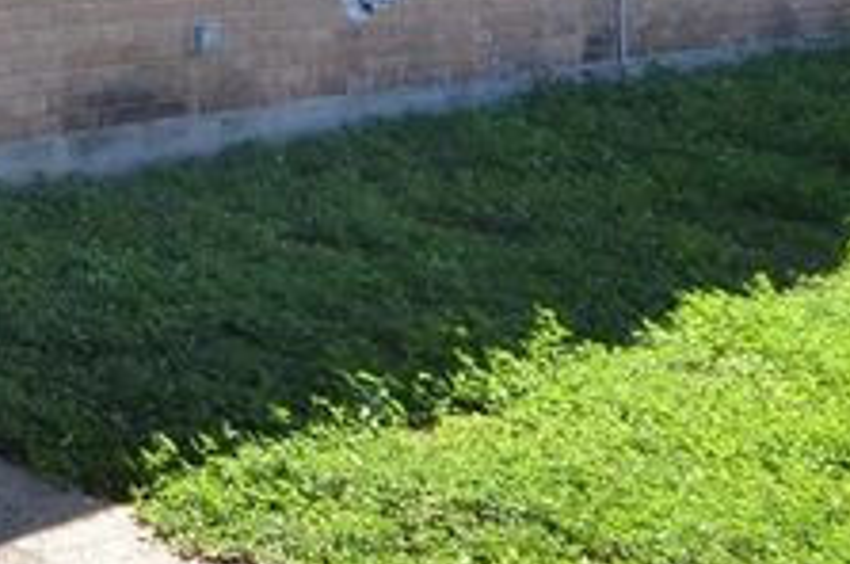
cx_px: -354
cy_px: -128
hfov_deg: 24.2
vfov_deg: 18.6
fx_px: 1627
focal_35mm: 69
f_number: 6.3
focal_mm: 10
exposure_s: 1/160
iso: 100
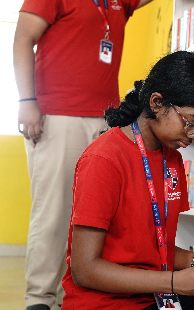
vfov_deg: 21.5
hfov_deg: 13.0
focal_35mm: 96
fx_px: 812
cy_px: 91
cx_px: 274
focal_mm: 44
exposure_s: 1/50
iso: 1250
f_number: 5
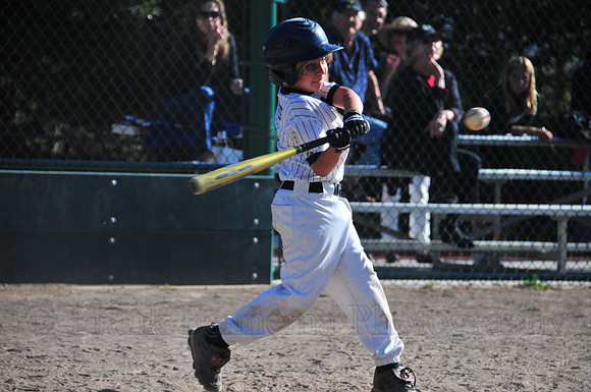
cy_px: 196
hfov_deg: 9.2
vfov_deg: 6.1
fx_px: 3689
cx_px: 296
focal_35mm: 225
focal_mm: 150
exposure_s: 1/1000
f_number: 5.6
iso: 200
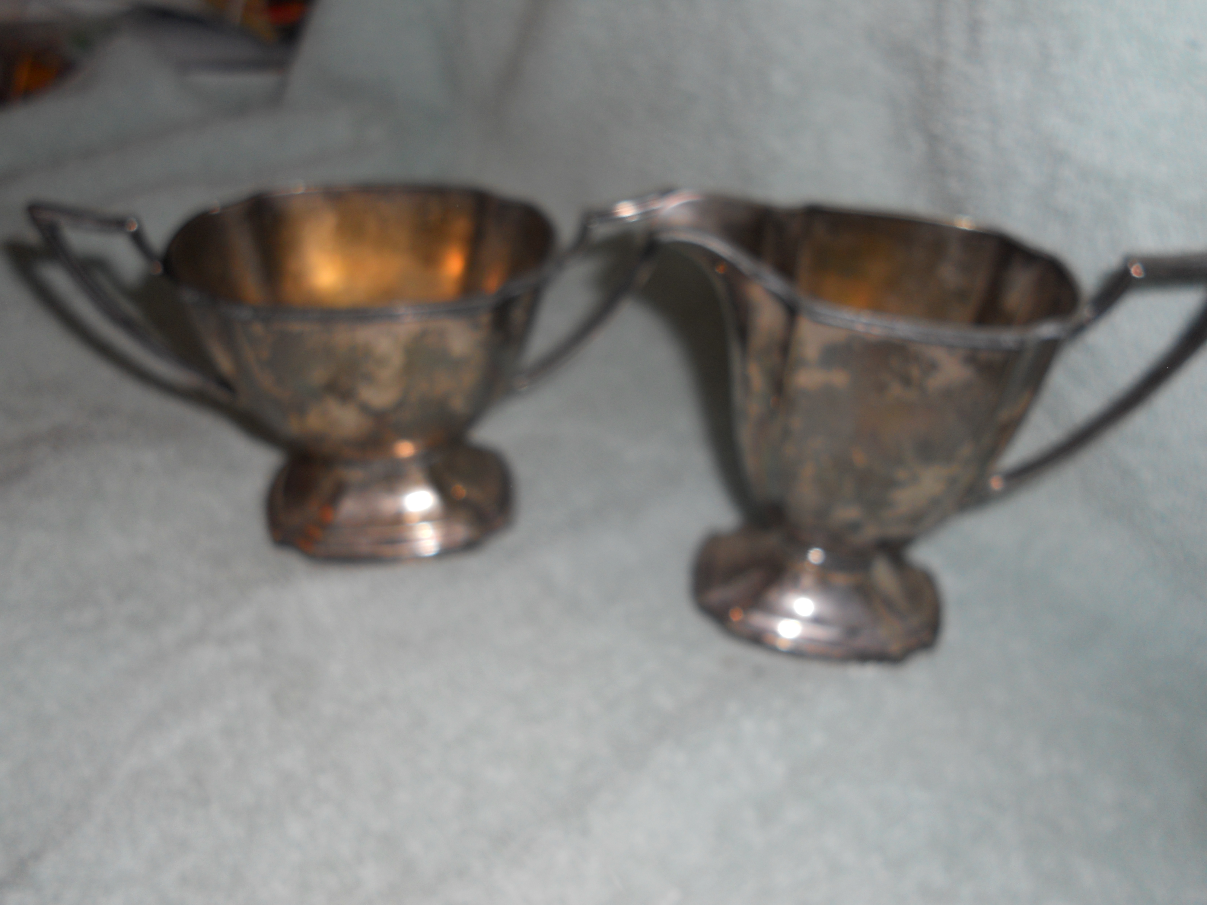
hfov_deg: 56.8
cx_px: 604
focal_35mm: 32
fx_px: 1116
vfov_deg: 44.2
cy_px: 452
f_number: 8.8
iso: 80
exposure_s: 1/25
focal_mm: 5.8
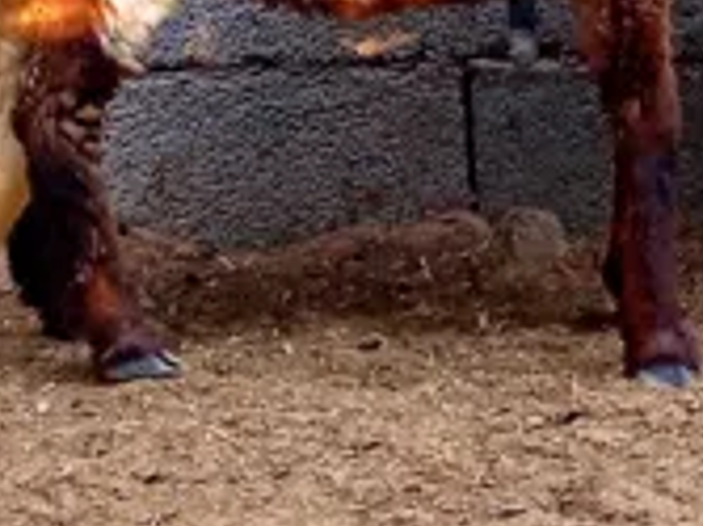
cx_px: 1128
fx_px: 3267
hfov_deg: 11.6
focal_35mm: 161
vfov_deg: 9.1
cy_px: -13
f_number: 1.8
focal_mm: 4.22
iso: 570
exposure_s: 1/100
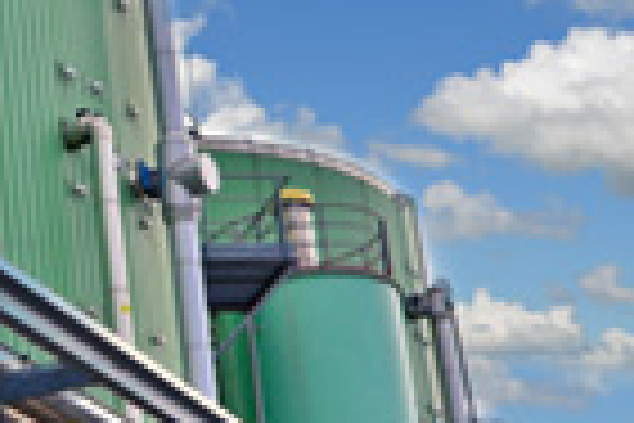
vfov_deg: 13.4
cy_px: 272
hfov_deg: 19.6
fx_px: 1796
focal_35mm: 102
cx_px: 63
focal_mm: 24
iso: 400
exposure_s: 1/800
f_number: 6.3
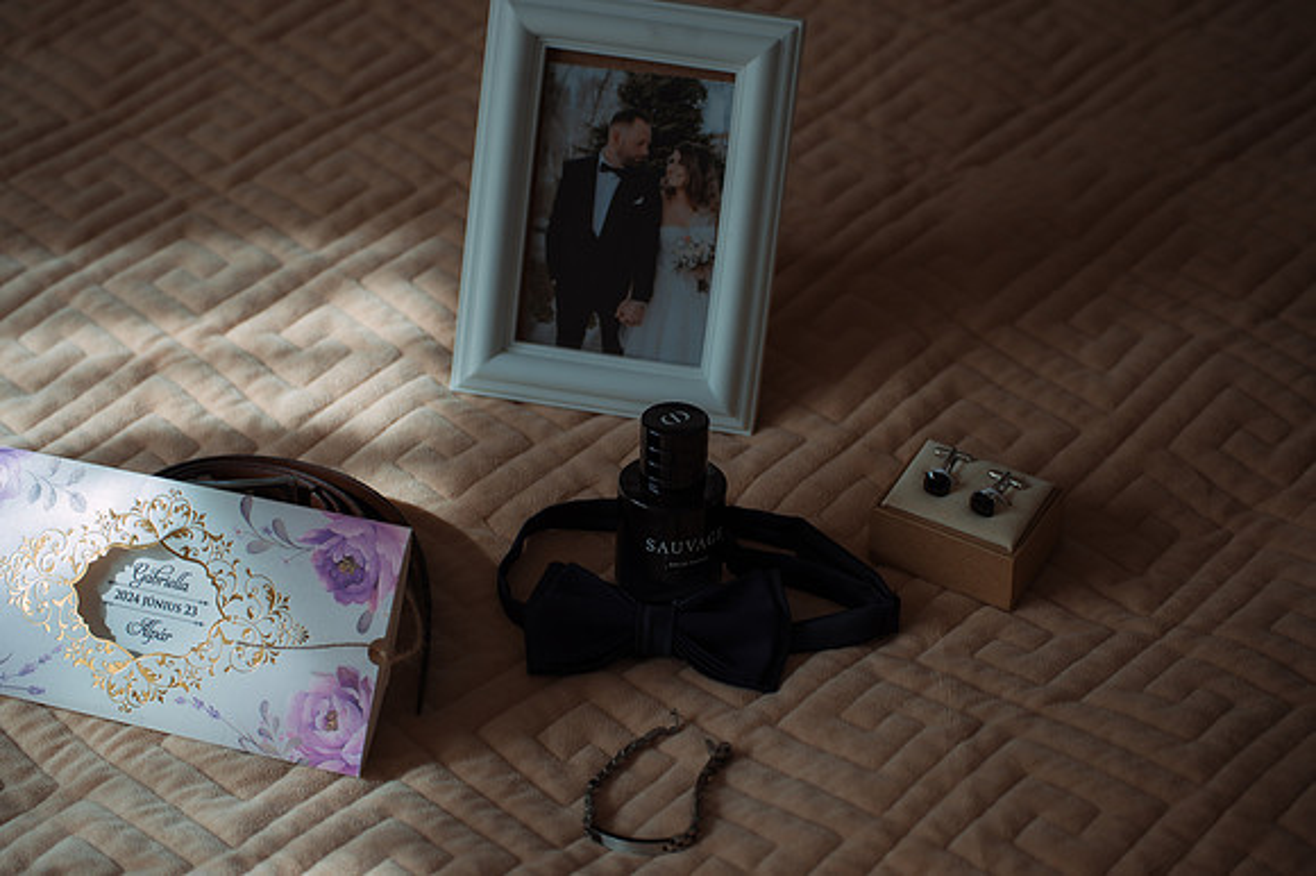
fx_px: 2557
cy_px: 438
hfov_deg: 28.9
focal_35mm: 70
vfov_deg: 19.4
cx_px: 658
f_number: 4
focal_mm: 70
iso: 200
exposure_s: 1/160
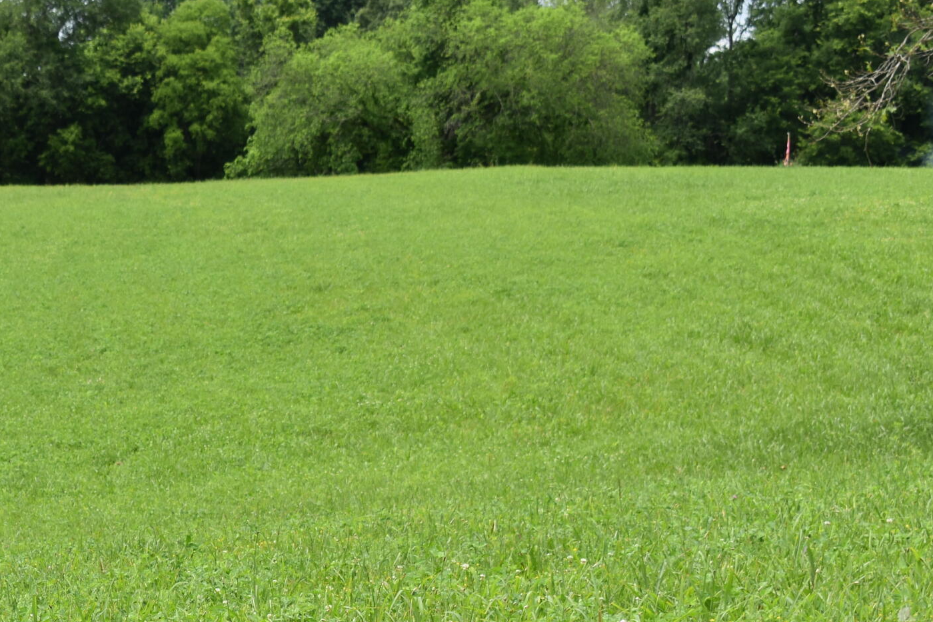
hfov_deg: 14.9
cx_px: -47
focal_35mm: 135
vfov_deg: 10.1
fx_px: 3498
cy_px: 621
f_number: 8
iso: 100
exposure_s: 1/250
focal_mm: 42
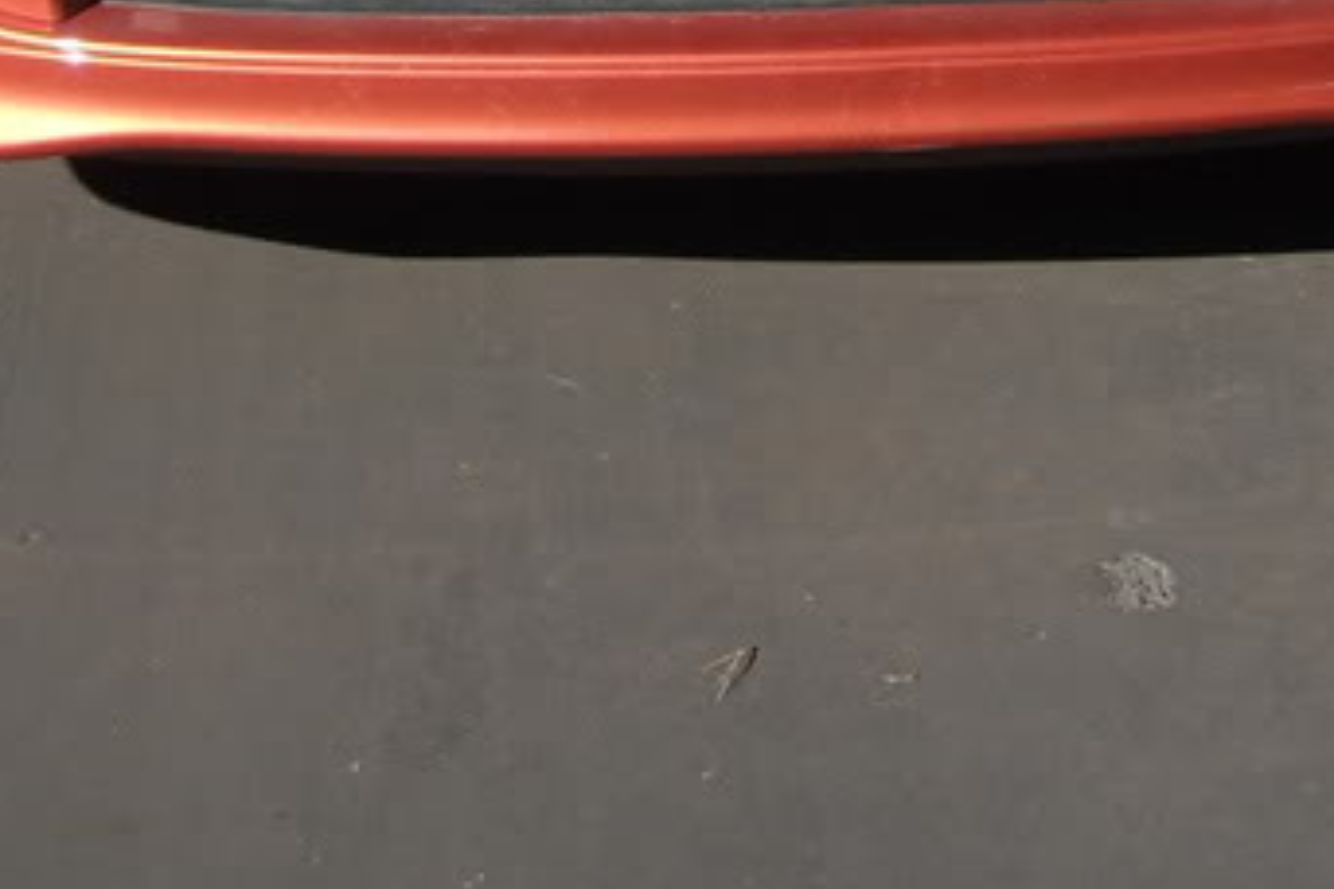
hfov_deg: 18.8
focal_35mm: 109
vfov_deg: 11.9
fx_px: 4039
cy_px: -538
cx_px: 733
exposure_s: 1/250
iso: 109
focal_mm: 5.7
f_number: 5.6
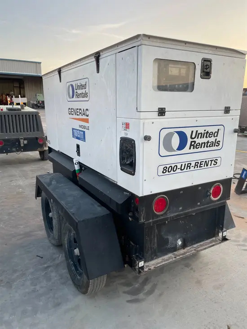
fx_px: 247
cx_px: 124
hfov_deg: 53.1
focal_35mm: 26
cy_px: 164
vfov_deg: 67.3
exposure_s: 1/217
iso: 32
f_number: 1.6
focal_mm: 4.2
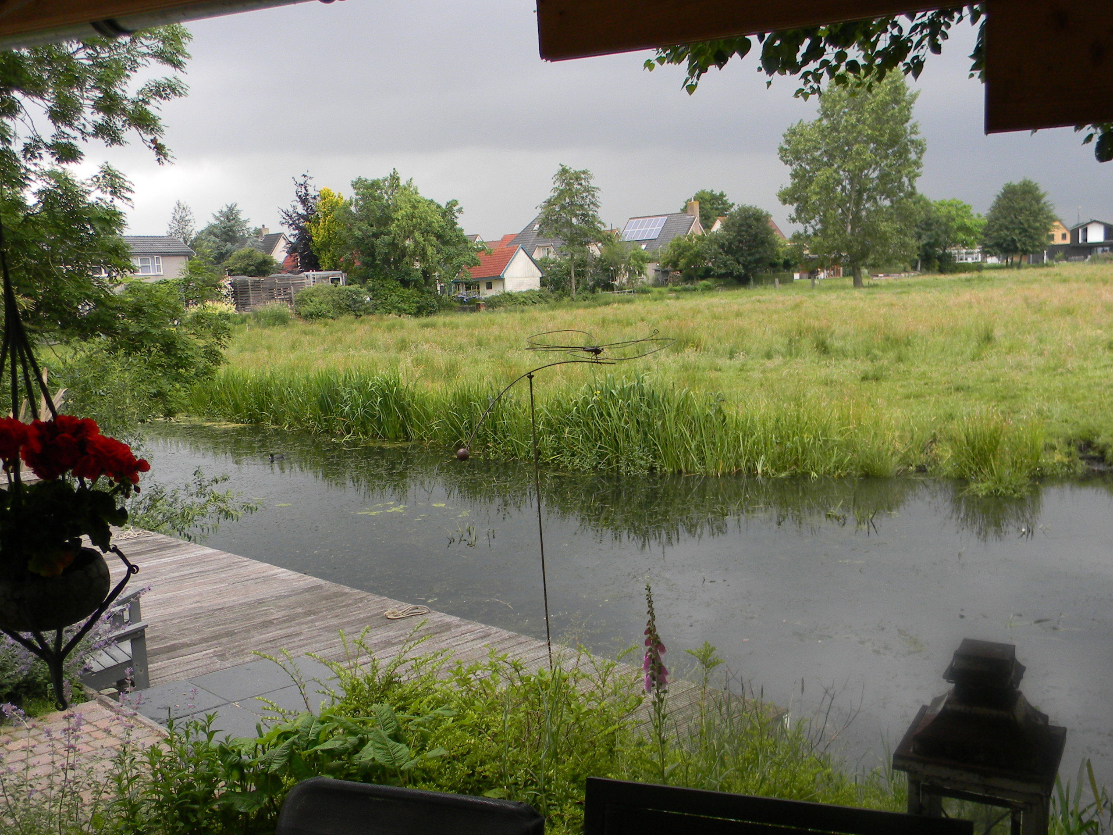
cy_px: 482
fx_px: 1157
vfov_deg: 39.6
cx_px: 538
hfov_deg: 51.3
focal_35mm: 36
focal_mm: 5
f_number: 3.5
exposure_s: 1/201
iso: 80
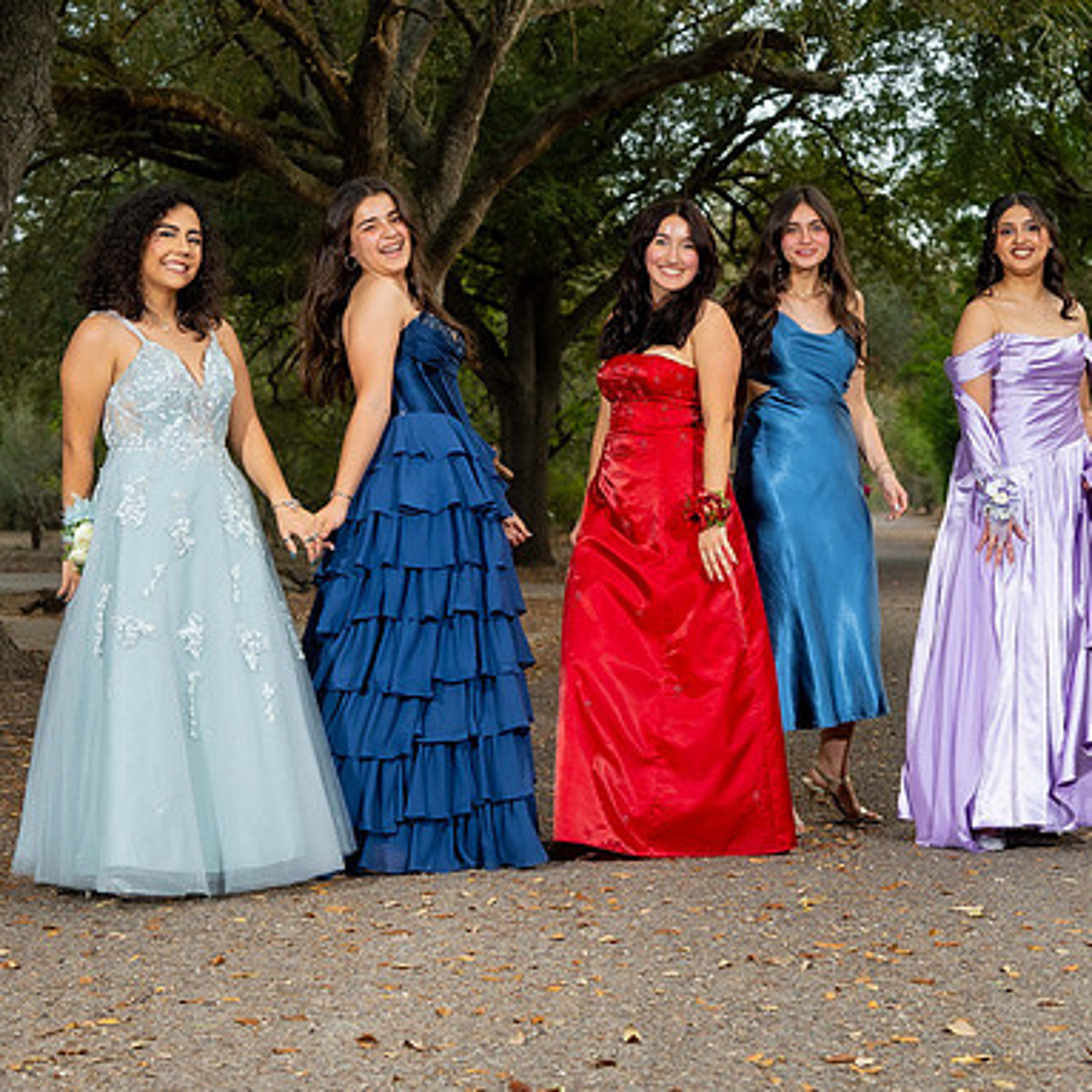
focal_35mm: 67
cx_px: 701
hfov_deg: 25.6
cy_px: 543
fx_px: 2391
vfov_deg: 25.7
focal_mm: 35
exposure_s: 1/200
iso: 250
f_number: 3.2
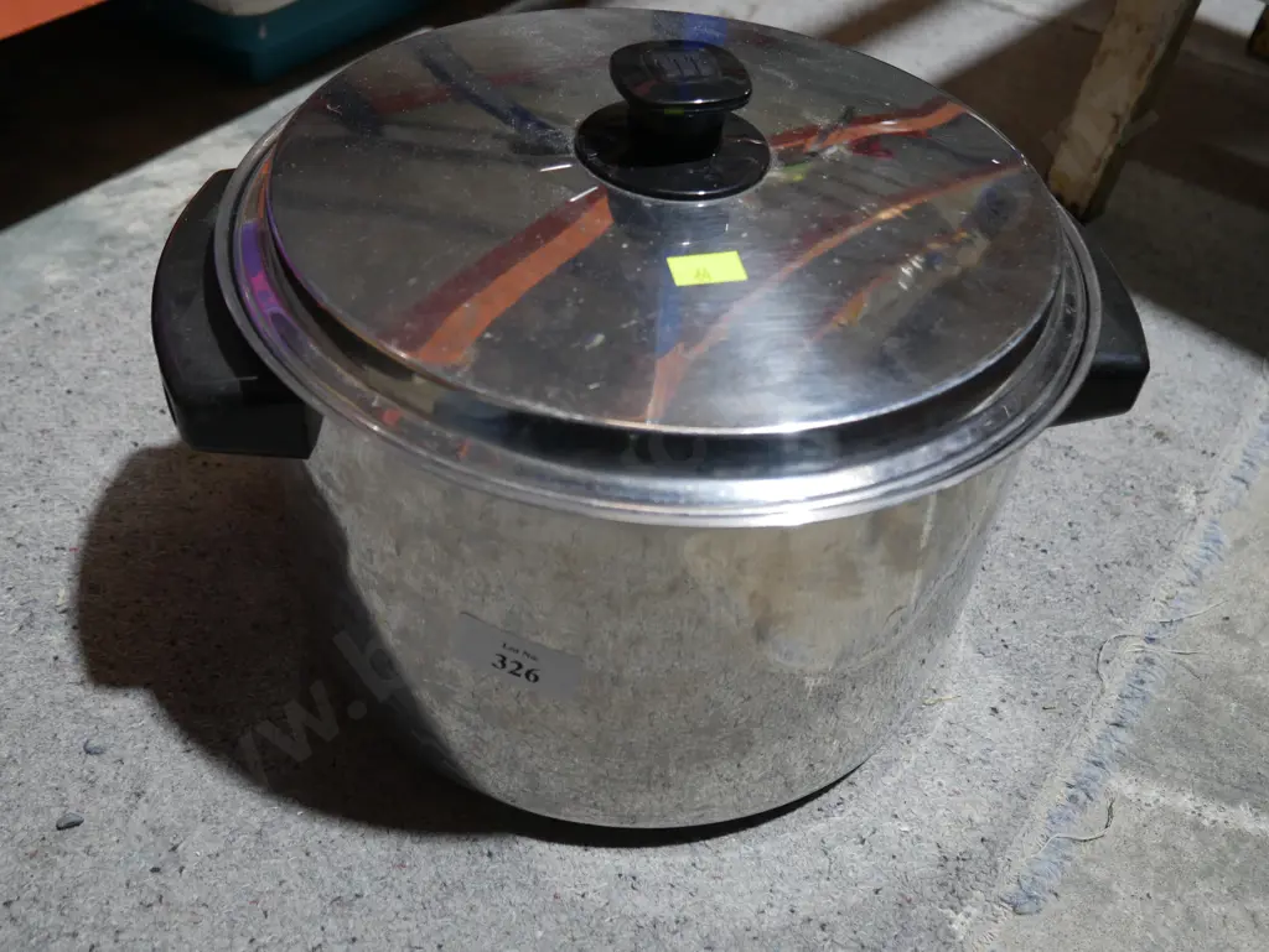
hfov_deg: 51.3
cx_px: 634
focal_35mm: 36
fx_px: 1320
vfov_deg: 39.7
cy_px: 476
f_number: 4
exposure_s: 1/60
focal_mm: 18
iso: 500
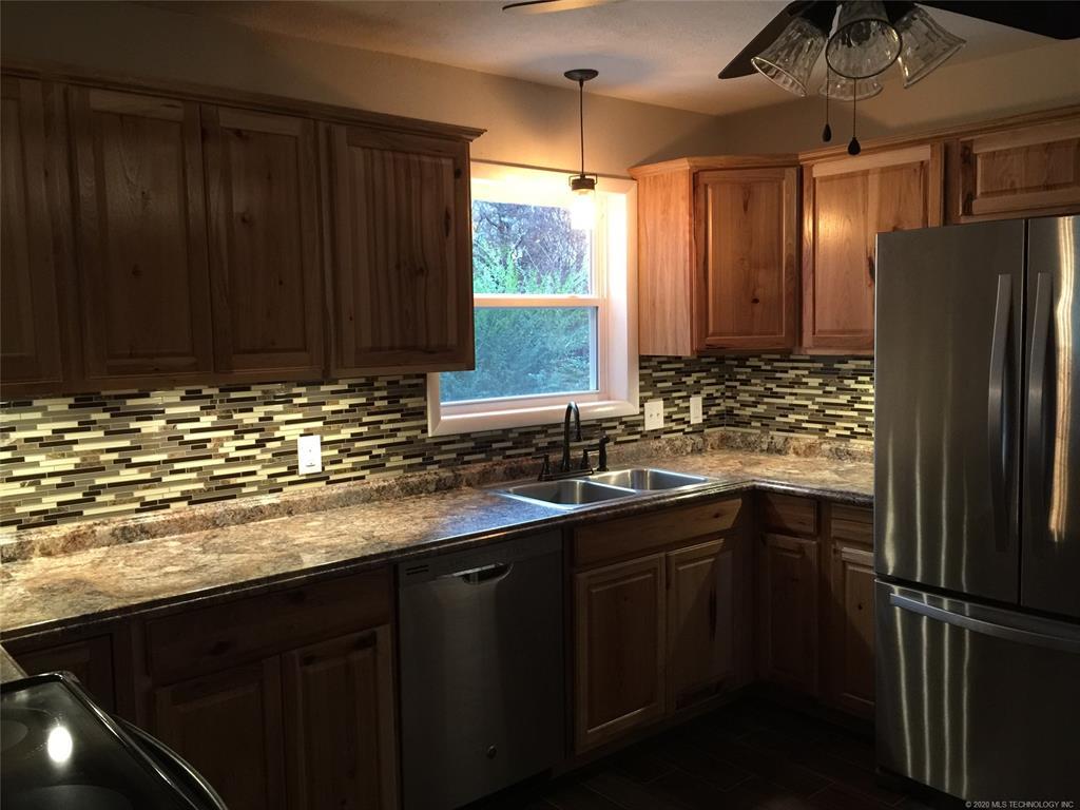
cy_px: 405
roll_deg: +1.3
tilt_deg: -5.0
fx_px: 905
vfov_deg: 48.2
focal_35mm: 29
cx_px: 540
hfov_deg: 61.7
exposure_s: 1/15
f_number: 2.2
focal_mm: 4.15
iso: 125
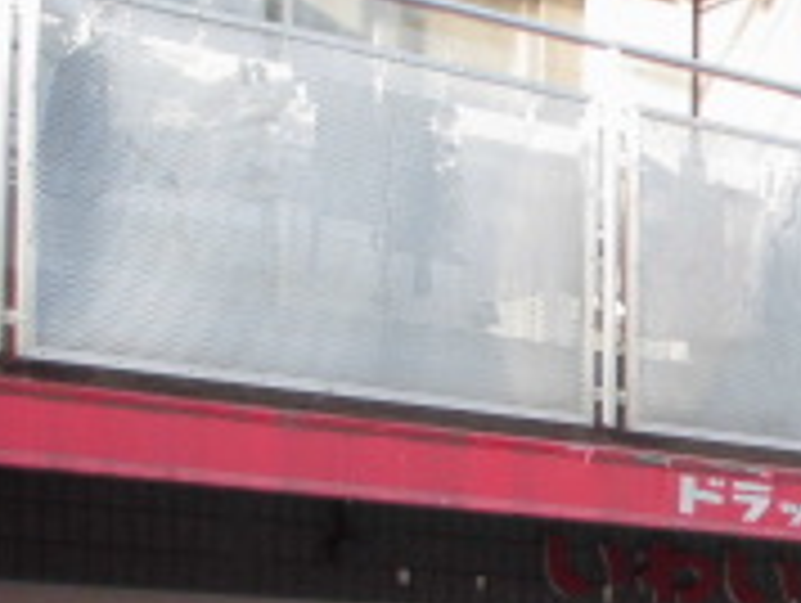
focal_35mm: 104
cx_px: 1053
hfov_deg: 17.6
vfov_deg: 13.8
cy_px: 756
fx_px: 2410
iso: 100
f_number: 3.7
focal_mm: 5.3
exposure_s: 1/60
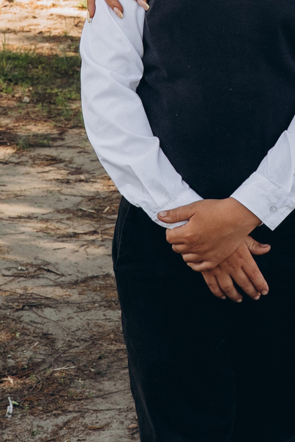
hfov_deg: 8.3
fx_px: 2004
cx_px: 332
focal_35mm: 163
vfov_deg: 12.5
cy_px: 54
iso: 640
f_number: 6.3
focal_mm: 34
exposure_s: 1/250
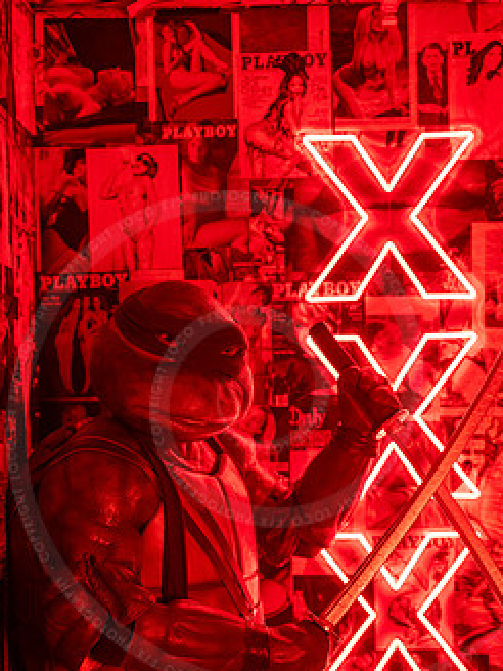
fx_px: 1279
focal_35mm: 66
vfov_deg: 29.2
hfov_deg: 22.2
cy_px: 440
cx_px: 282
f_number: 1.8
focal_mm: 50
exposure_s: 1/250
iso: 1000
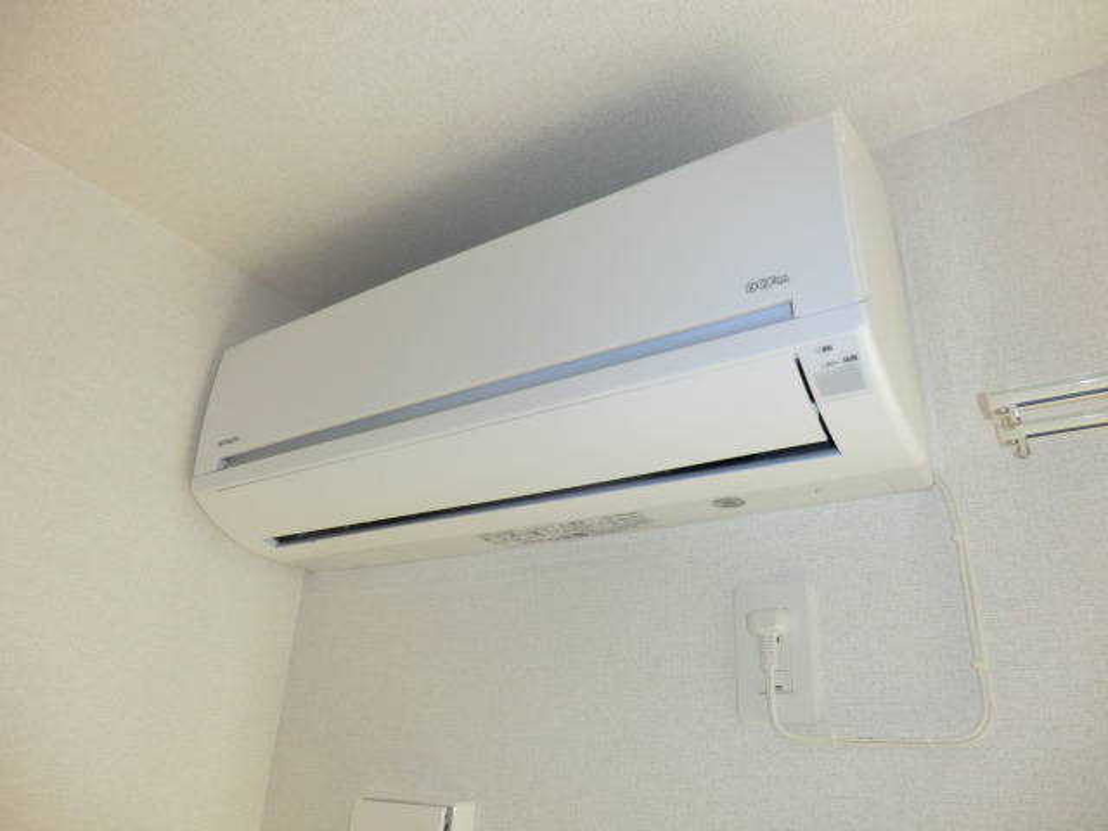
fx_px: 768
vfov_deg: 56.8
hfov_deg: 71.6
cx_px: 554
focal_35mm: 24
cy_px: 416
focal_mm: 4.3
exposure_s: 1/60
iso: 100
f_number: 3.2
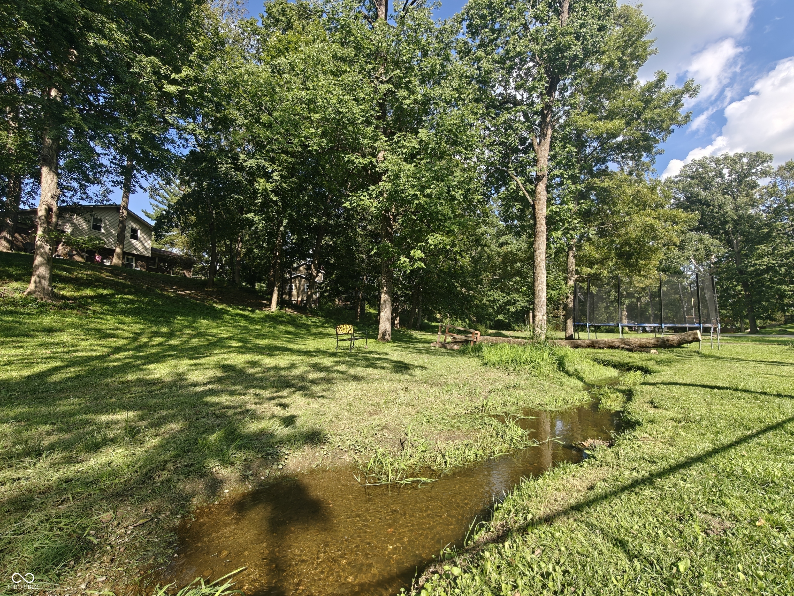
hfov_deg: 98.2
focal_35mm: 15
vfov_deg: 81.7
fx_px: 344
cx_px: 397
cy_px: 298
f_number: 2
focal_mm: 2.3
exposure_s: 1/225
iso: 80
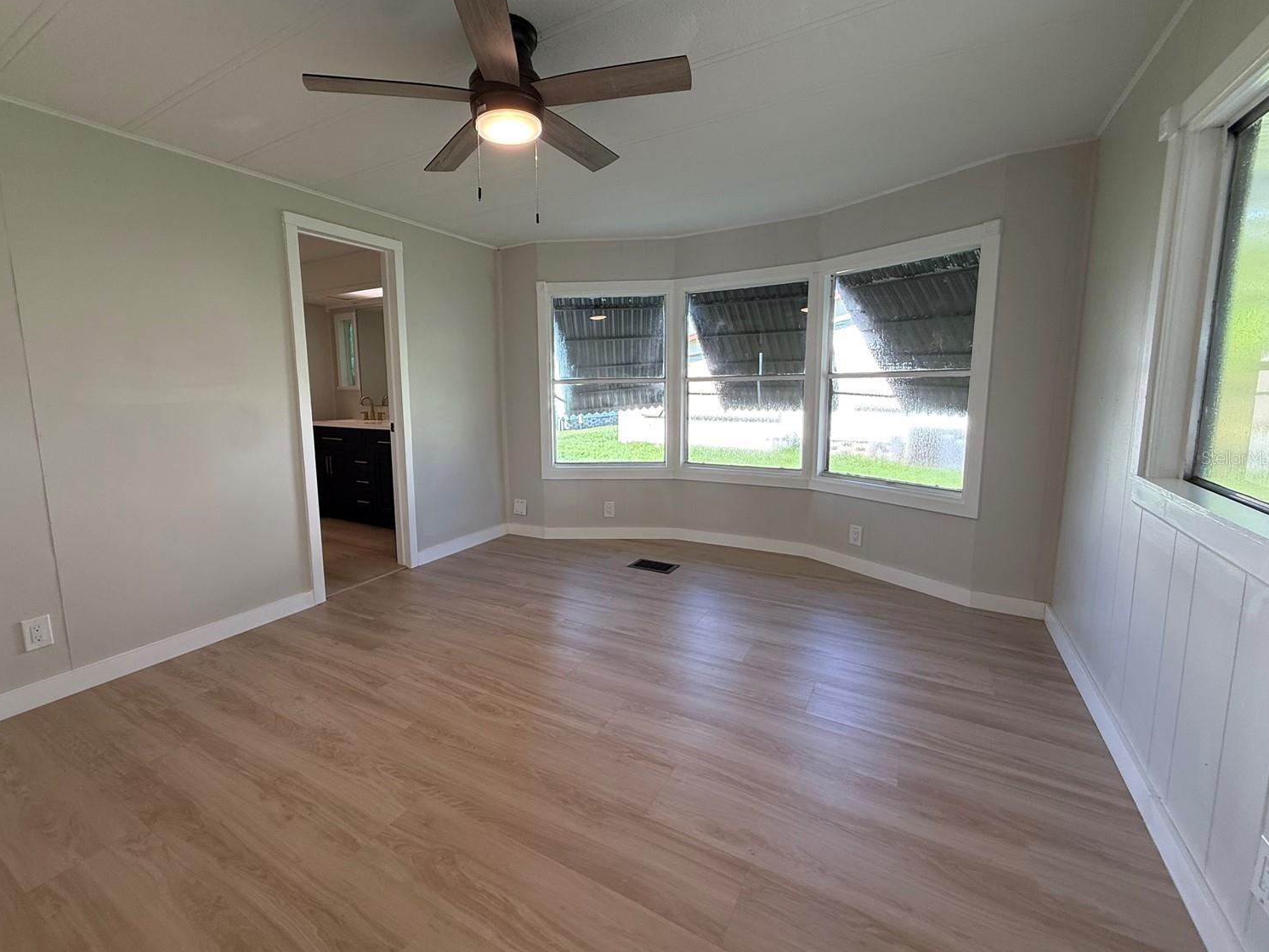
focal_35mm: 15
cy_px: 457
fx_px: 550
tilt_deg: -7.0
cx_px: 602
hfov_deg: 98.1
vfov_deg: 81.7
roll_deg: +0.2
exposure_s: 1/99
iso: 100
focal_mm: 2.22
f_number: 2.2
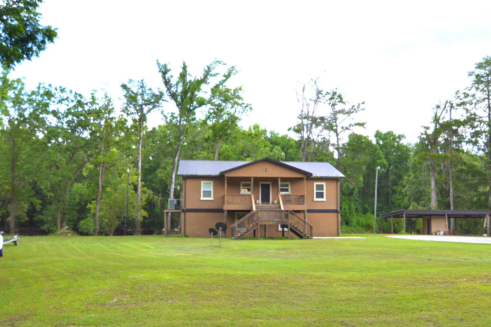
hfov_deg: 34.4
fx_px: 791
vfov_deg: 23.4
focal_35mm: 58
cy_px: 189
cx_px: 274
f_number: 29
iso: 100
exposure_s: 1/50
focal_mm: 24
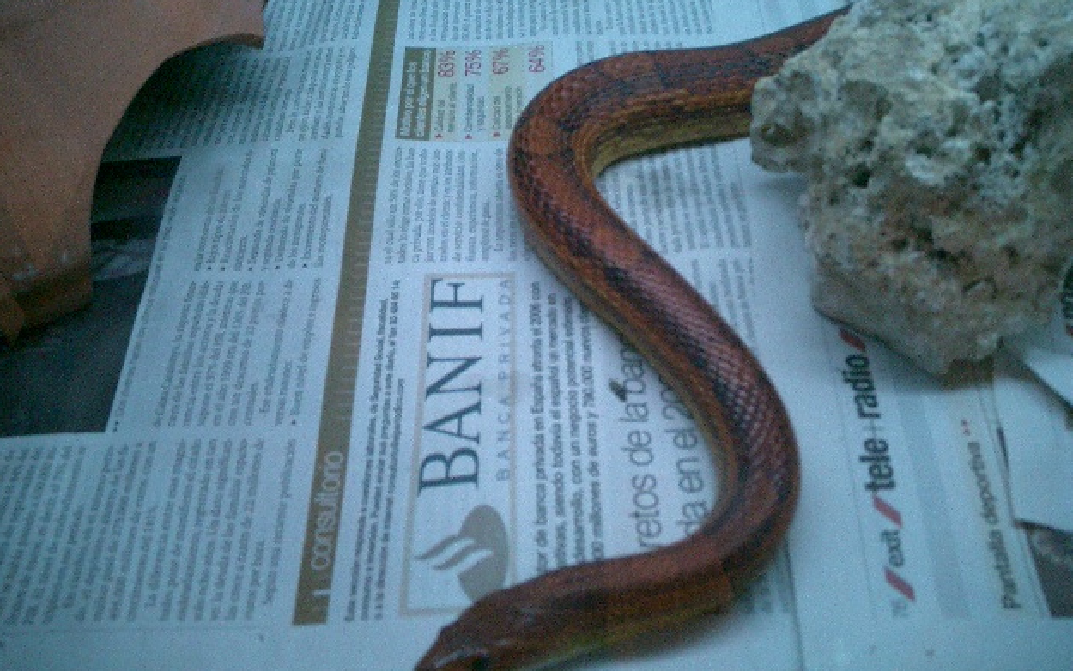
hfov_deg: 51.5
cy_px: 338
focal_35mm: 38
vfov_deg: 33.6
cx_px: 548
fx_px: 1112
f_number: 4.2
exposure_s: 1/30
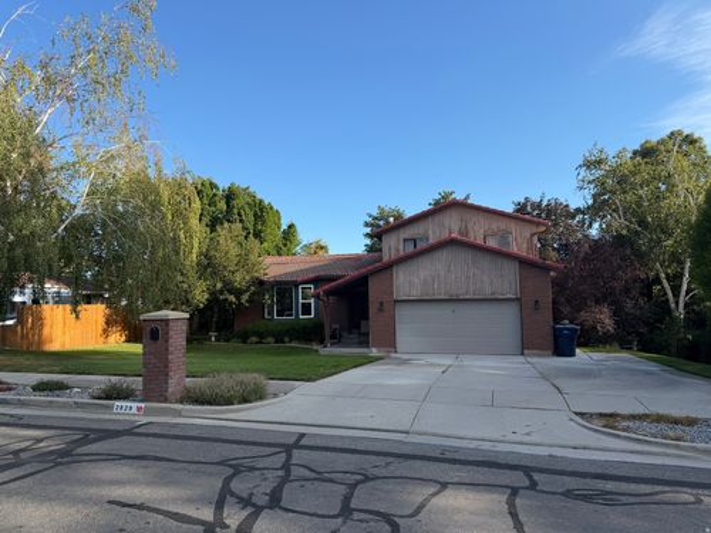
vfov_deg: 56.8
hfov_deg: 71.6
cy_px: 266
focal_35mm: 24
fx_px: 493
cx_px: 356
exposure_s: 1/1770
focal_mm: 6.76
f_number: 1.78
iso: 80
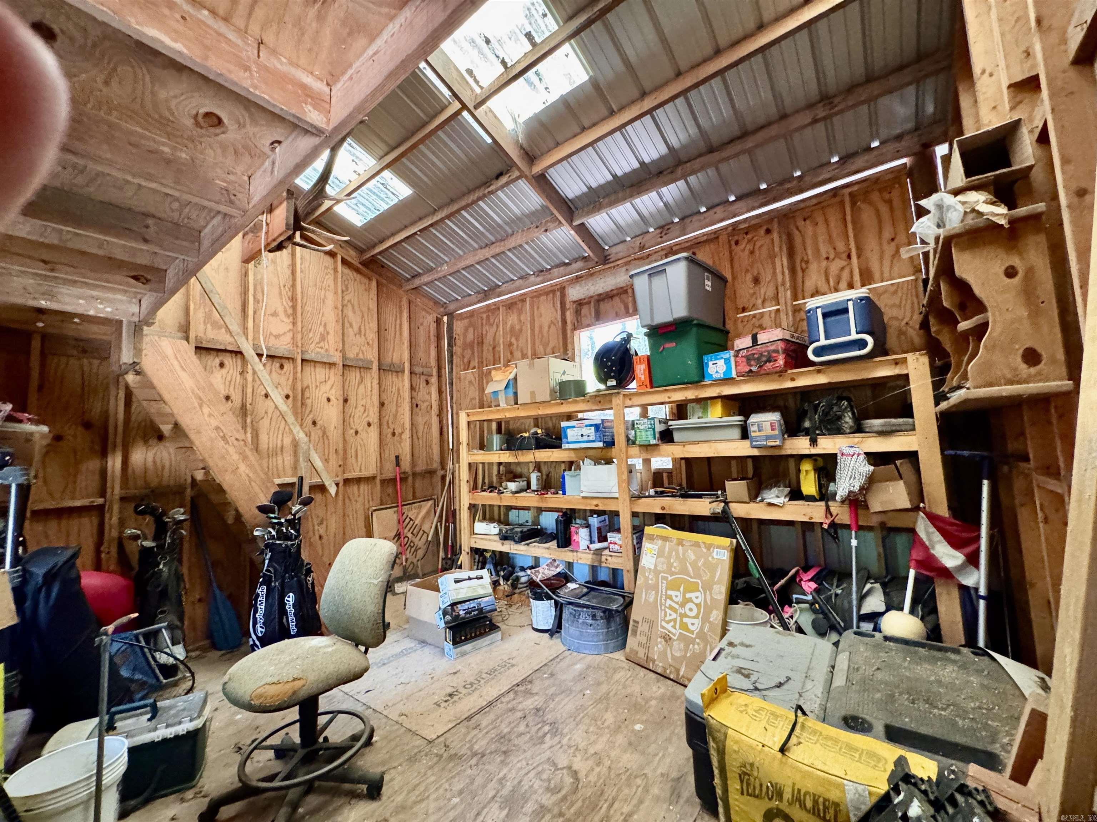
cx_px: 548
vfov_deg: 85.7
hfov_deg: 102.1
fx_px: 444
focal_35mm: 14
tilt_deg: +5.3
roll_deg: +2.6
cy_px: 411
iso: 1000
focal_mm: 2.22
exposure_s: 1/60
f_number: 2.2
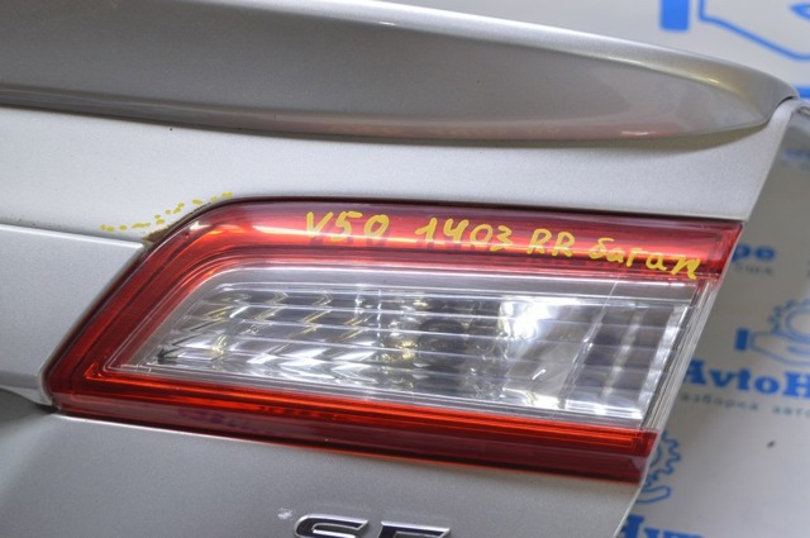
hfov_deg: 36.9
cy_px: 269
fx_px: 1213
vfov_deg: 25.0
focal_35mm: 54
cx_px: 405
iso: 400
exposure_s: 1/20
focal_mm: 36
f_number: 5.6
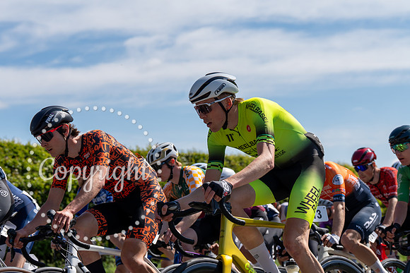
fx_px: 1037
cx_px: 205
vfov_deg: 15.0
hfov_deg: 22.4
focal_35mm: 91
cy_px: 136
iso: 100
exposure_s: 1/1000
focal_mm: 91
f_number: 5.6
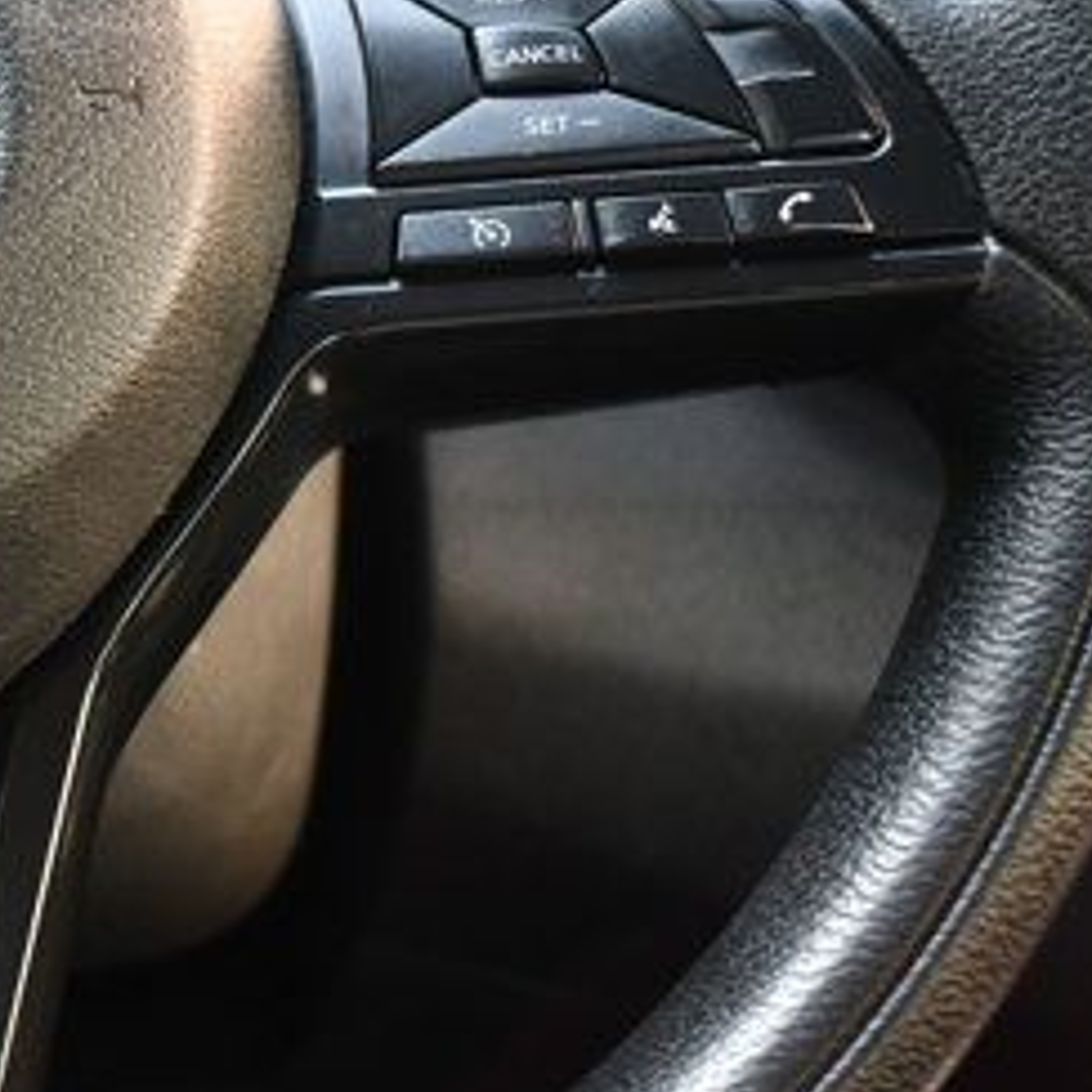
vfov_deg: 19.9
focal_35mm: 87
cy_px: 342
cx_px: -277
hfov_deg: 18.7
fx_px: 3105
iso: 1400
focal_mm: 26
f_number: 4
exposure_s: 1/125
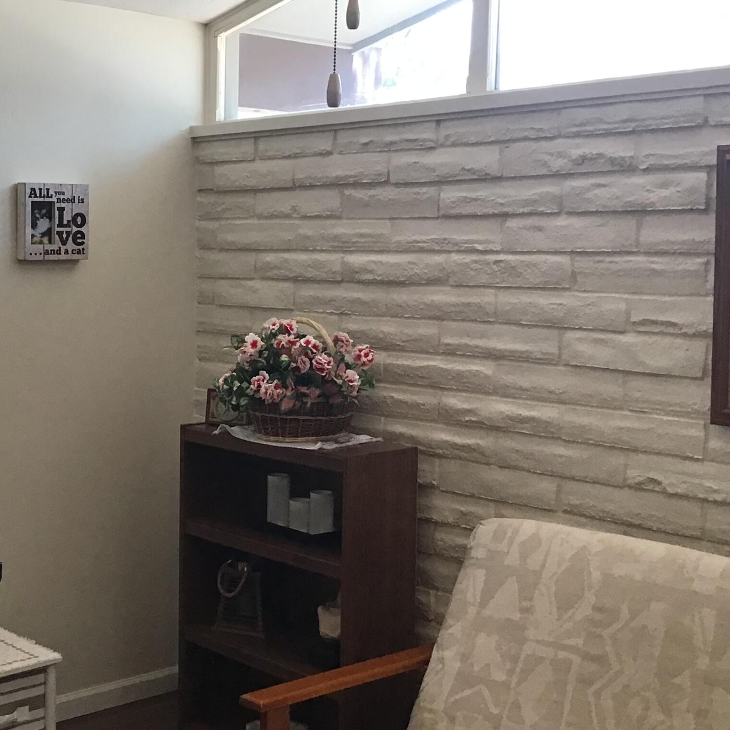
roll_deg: +0.2
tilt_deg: -4.5
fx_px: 1288
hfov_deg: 31.0
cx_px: 167
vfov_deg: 31.6
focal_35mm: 54
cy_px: 345
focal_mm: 3.3
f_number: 2.4
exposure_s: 1/30
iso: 32
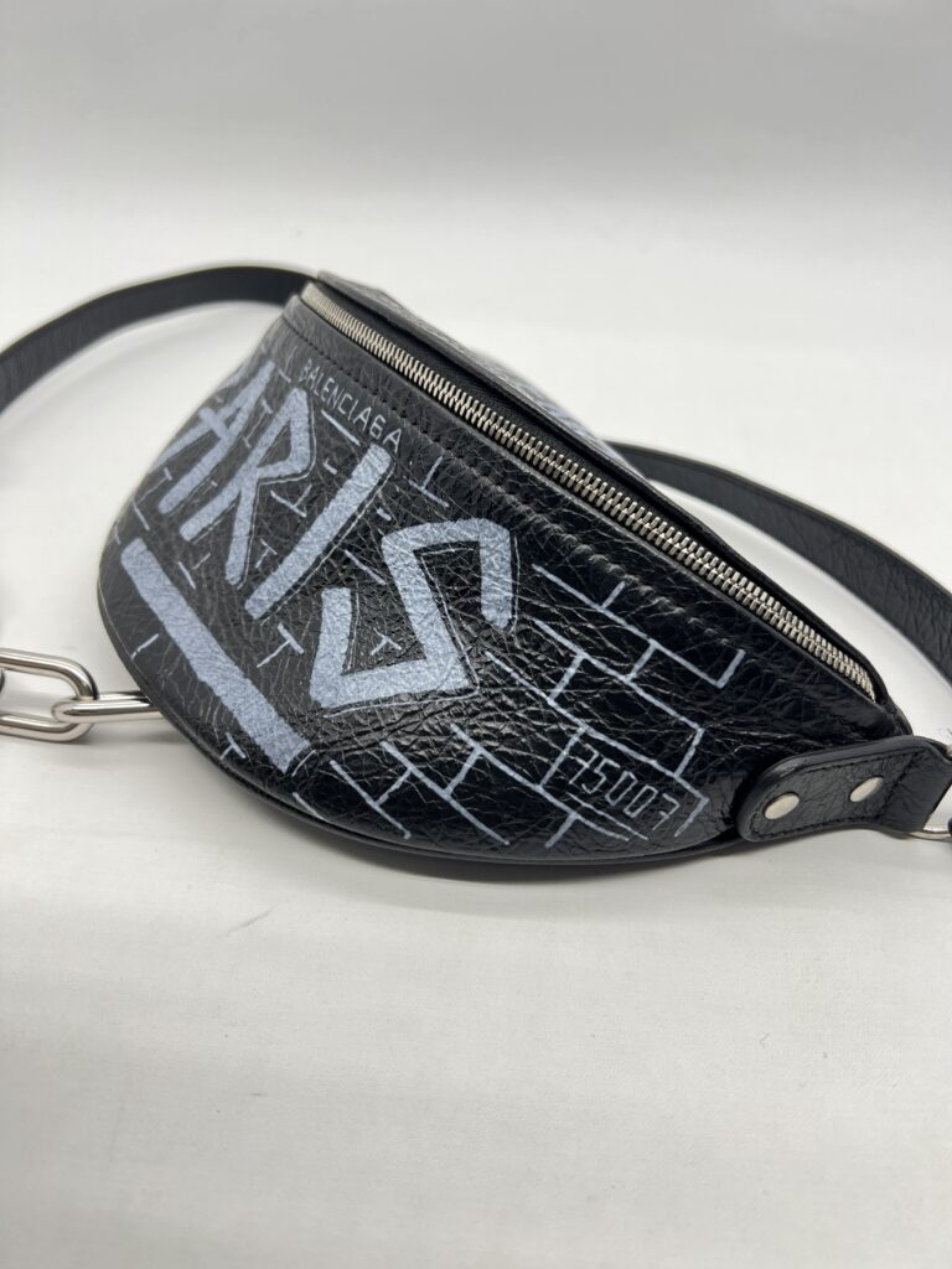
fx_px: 953
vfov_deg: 67.3
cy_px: 634
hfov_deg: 53.1
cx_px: 476
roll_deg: -2.2
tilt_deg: -35.3
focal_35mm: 26
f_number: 1.5
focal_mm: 5.7
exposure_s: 1/100
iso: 40
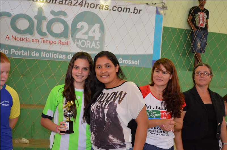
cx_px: 114
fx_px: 519
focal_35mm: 82
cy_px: 75
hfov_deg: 24.7
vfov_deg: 16.5
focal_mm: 55
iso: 2200
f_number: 5.6
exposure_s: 1/60
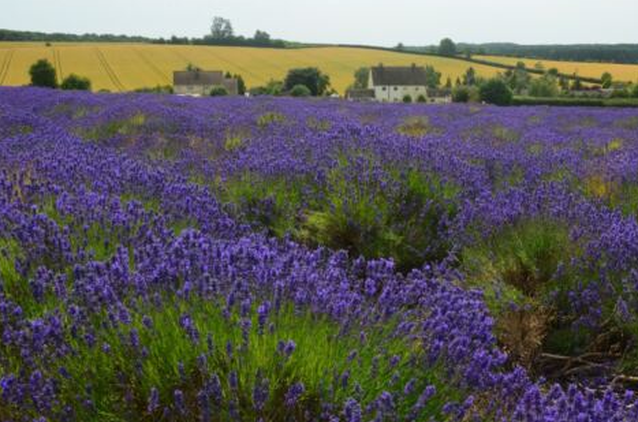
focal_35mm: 37
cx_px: 404
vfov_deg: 35.4
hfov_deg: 51.4
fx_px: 654
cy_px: 143
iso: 1250
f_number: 16
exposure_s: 1/800
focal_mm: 18
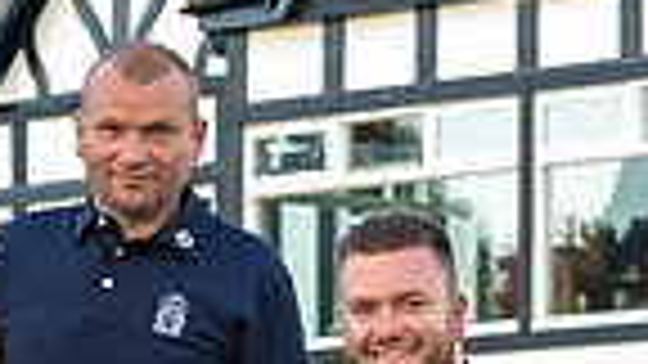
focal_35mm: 442
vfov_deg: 2.7
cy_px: 773
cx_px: 18
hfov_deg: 4.9
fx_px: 7595
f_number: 6.3
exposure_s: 1/125
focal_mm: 70
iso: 250
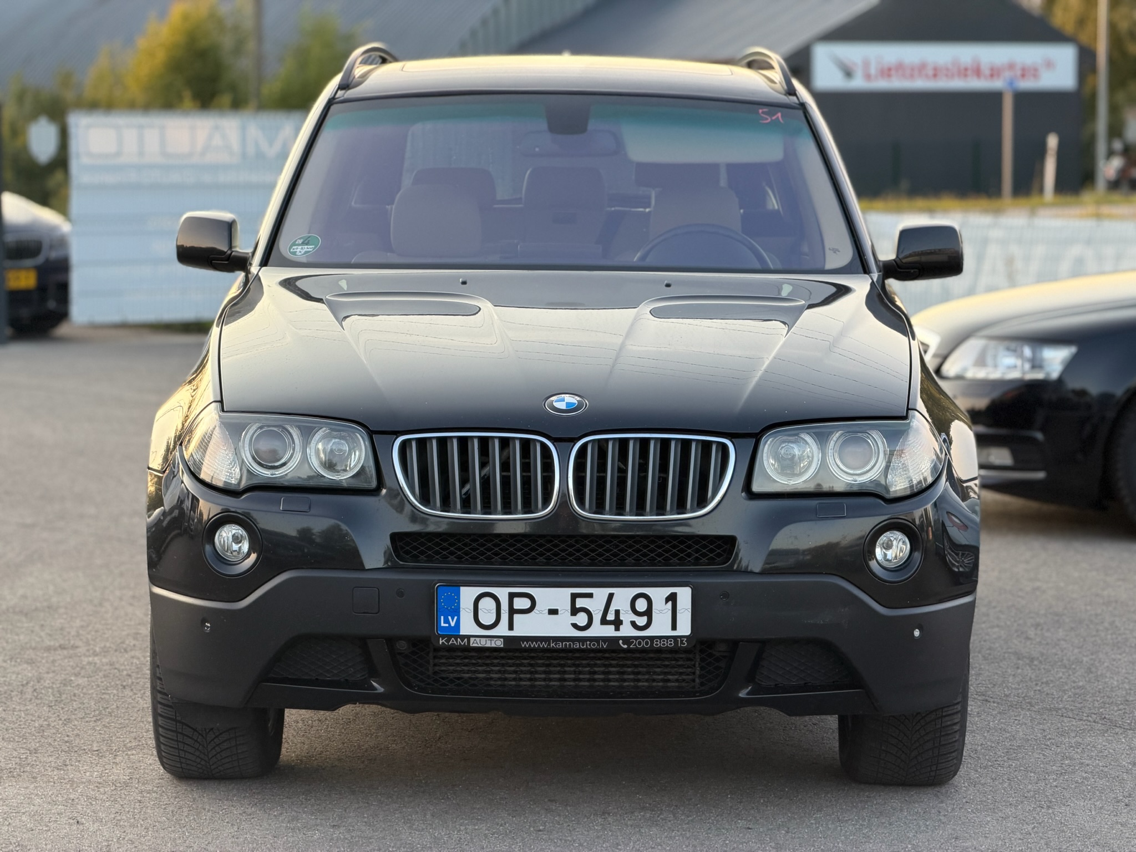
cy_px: 426
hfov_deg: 19.6
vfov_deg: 14.8
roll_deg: +0.5
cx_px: 568
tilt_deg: -5.1
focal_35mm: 100
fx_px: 3282
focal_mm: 16.89
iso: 125
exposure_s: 1/121
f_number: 2.8
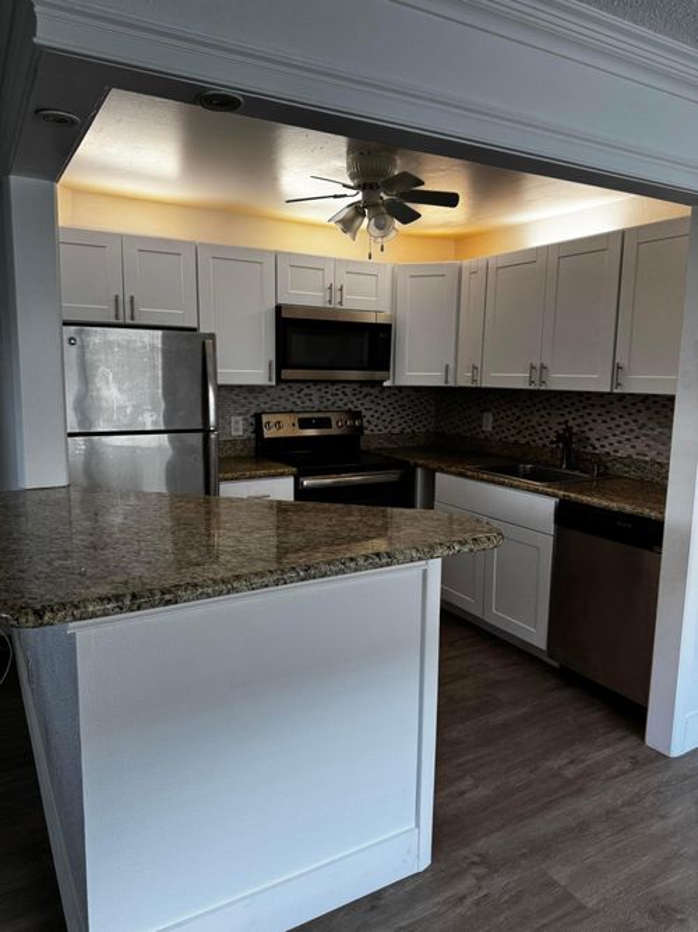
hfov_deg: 56.8
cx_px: 349
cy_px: 466
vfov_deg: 71.6
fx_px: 645
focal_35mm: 24
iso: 64
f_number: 1.78
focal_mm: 6.76
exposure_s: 1/148
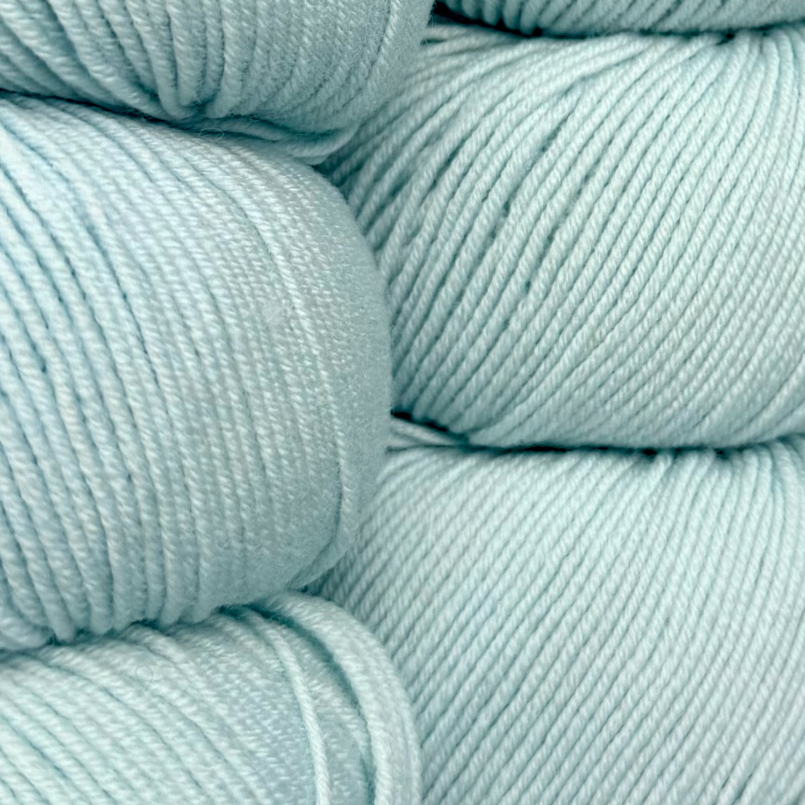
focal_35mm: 29
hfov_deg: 55.6
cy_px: 276
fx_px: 763
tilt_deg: -4.2
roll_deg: +2.9
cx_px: 412
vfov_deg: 54.6
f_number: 1.78
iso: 80
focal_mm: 6.76
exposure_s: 1/1553
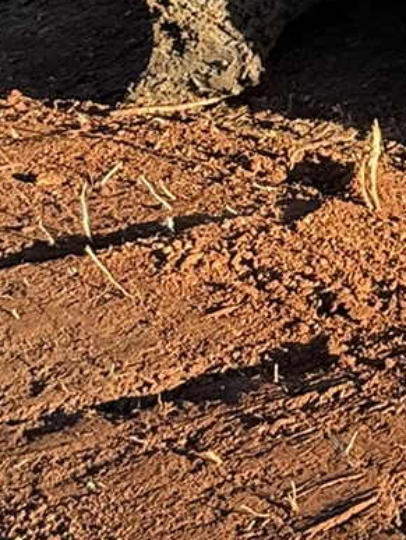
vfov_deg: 22.7
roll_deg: +2.5
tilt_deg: -21.5
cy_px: -208
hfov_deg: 15.4
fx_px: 1155
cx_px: 839
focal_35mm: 74
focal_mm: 2.22
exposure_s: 1/133
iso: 64
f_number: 2.2
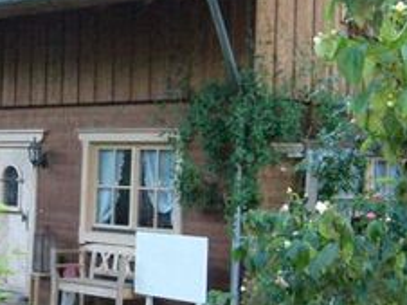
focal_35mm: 93
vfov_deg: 15.9
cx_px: 43
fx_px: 1092
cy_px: 137
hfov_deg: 20.7
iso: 400
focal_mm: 5.8
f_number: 2.8
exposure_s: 1/60
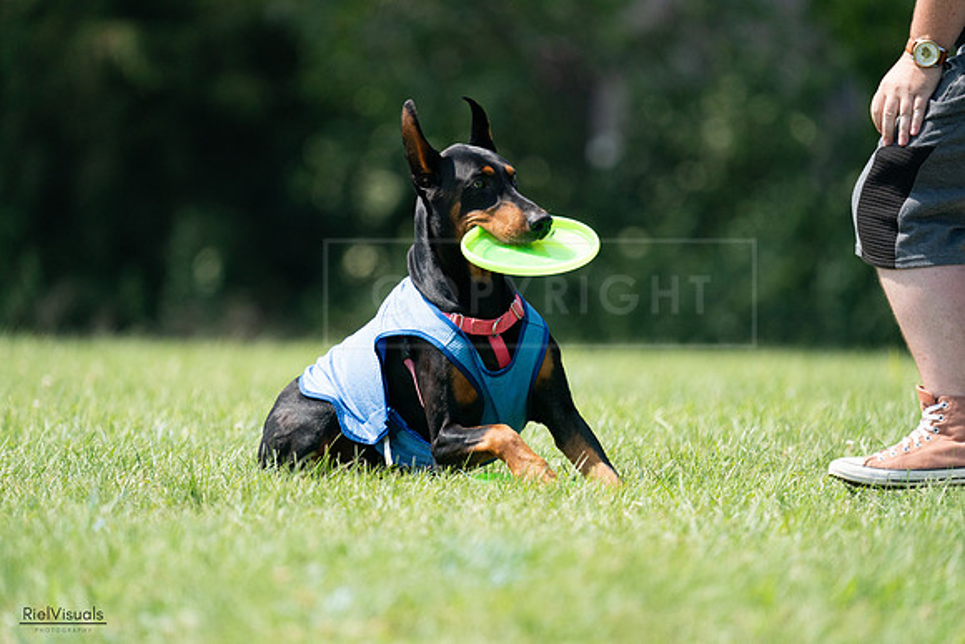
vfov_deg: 2.3
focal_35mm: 600
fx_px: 16086
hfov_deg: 3.4
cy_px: 322
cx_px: 482
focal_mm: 600
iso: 2000
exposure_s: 1/4000
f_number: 6.3
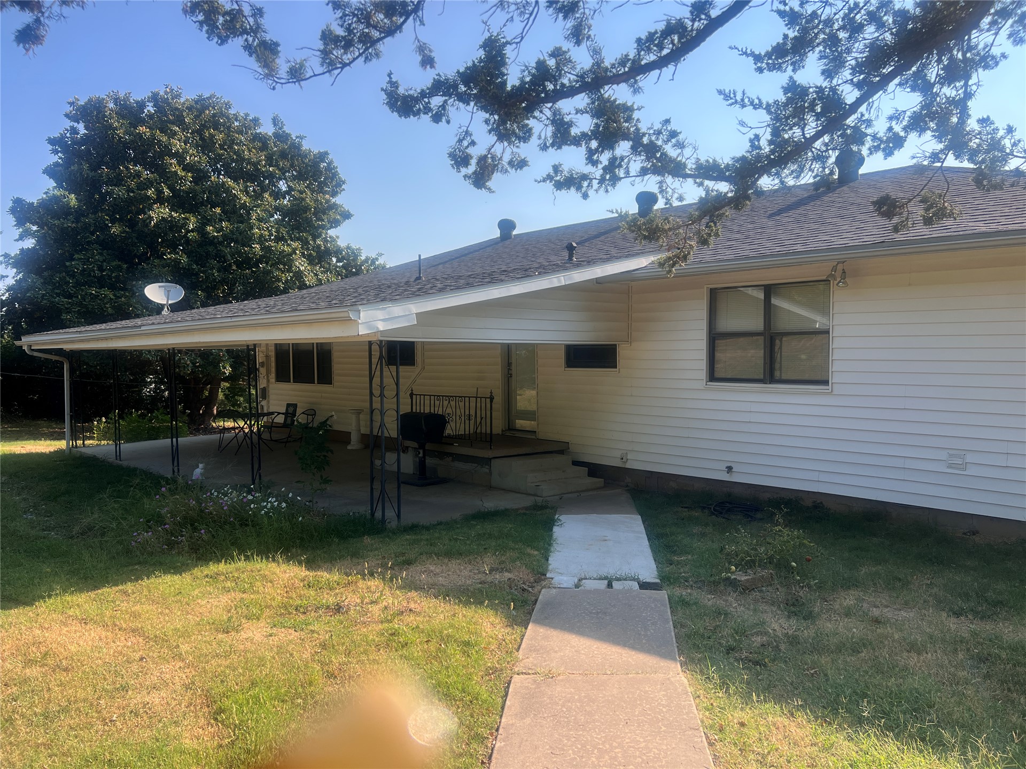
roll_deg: +1.0
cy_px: 384
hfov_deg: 67.3
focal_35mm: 26
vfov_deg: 53.1
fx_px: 771
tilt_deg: -3.2
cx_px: 513
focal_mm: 5.7
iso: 50
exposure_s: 1/1779
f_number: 1.5
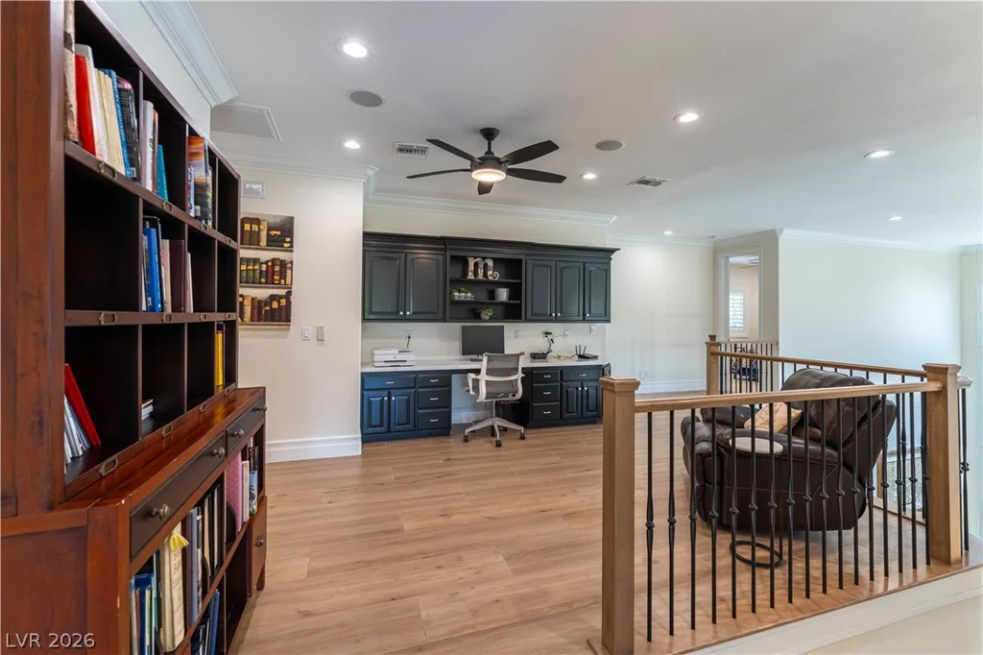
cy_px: 328
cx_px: 492
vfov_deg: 77.3
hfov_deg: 100.4
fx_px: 409
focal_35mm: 15
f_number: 8
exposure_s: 1/200
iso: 400
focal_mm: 15
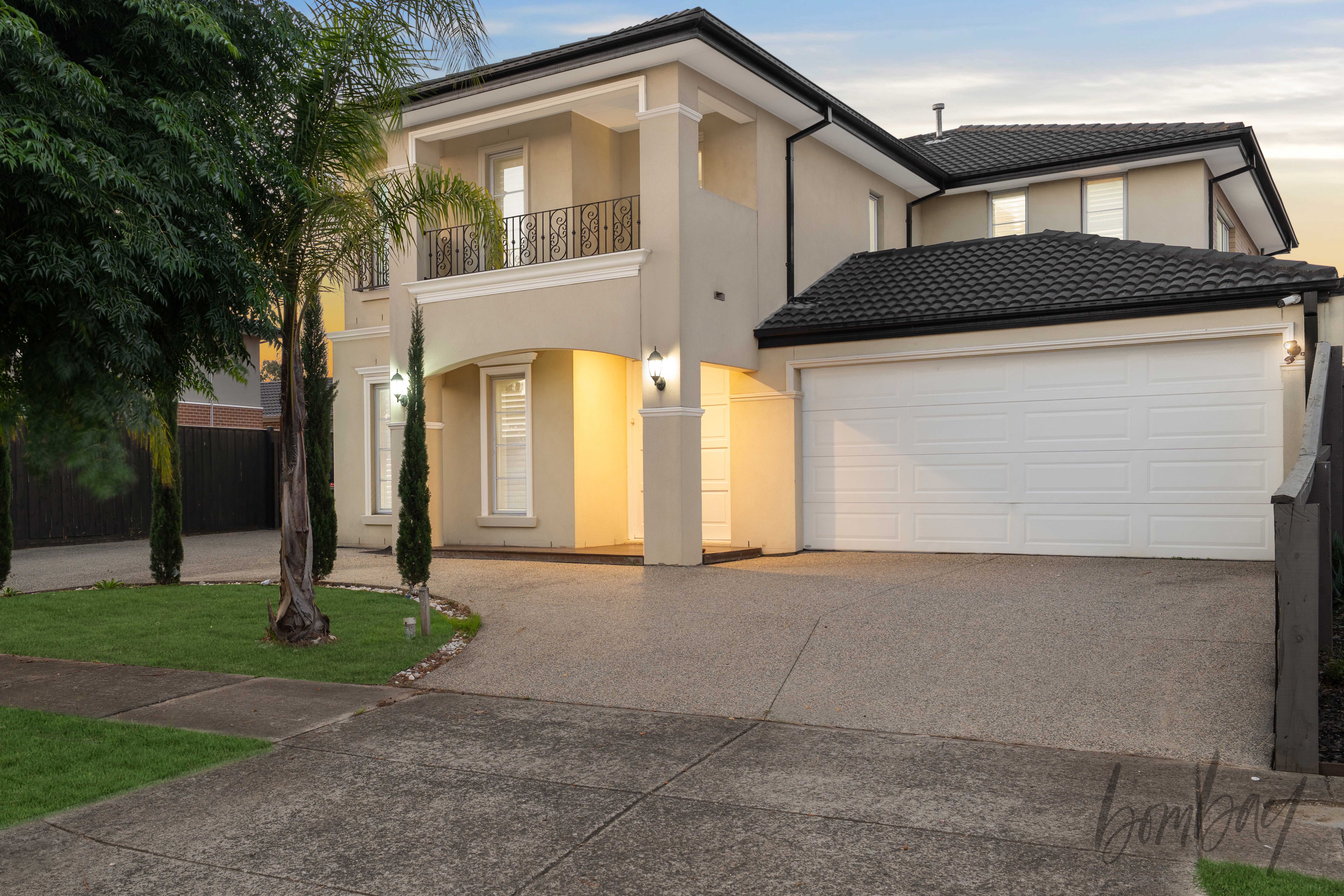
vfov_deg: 53.1
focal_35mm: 24
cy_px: 448
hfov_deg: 73.7
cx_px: 672
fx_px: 896
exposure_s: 1.3
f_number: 8
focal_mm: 24
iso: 125
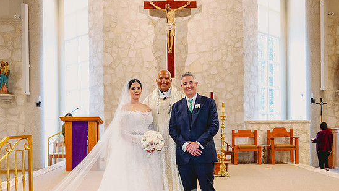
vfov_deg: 28.2
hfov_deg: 48.3
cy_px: 126
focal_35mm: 42
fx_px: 378
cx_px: 167
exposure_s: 1/200
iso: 1600
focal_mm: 31.5
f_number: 2.8
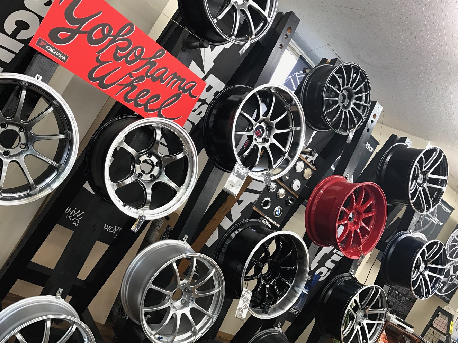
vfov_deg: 44.2
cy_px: 173
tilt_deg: +2.1
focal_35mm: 32
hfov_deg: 56.6
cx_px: 199
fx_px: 423
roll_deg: -32.7
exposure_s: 1/33
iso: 20
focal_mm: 3.99
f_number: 1.8
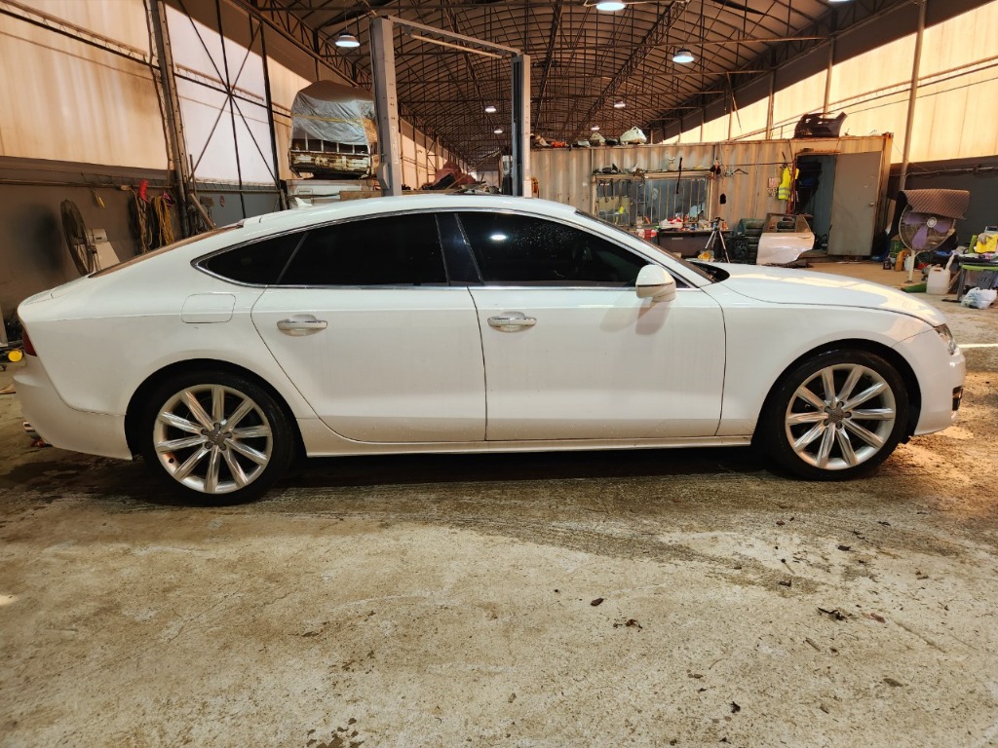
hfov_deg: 73.9
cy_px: 374
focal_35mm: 23
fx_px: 663
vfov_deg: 58.9
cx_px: 499
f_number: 1.8
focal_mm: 5.4
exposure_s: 1/182
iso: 100
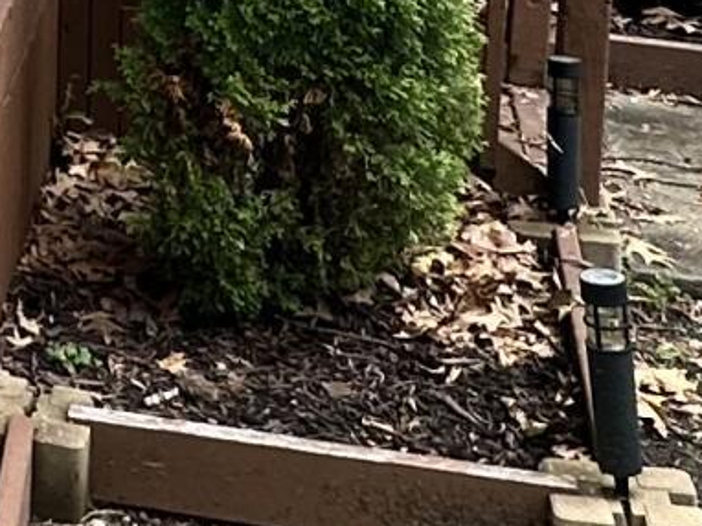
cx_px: -557
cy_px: -384
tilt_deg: -4.9
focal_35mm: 110
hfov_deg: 15.4
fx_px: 2229
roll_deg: -1.6
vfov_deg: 12.4
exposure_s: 1/99
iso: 50
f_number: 2.2
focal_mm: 2.22
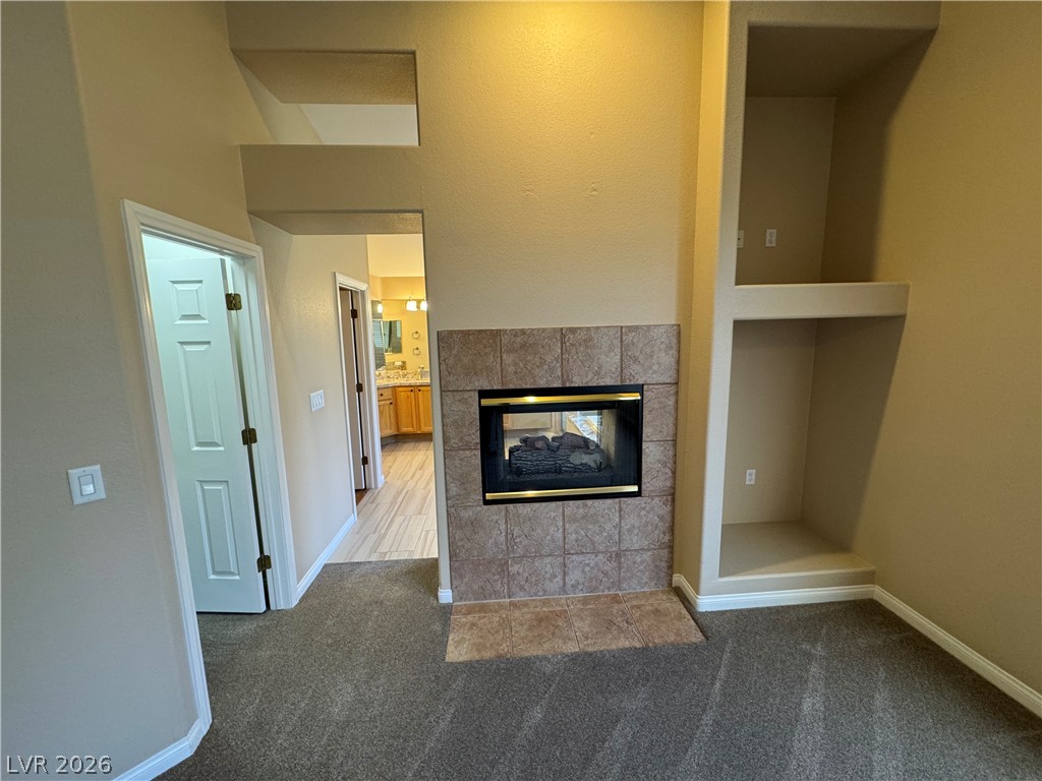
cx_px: 521
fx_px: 421
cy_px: 390
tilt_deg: -8.6
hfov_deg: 102.1
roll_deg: +1.5
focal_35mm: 14
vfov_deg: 85.7
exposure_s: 1/60
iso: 200
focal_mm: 2.22
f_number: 2.2
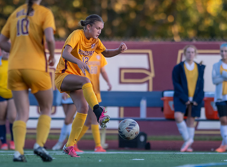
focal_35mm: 760
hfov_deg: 2.6
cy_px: 75
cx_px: 111
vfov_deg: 1.9
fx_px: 4955
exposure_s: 1/1600
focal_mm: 300
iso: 800
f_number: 2.8
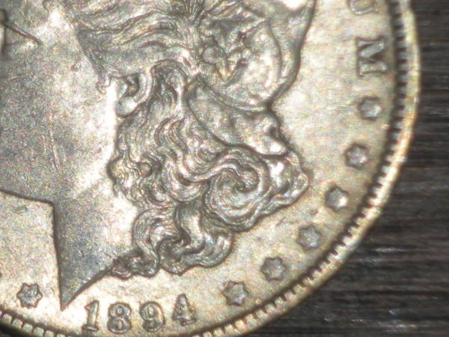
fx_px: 2335
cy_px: 168
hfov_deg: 11.0
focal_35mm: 180
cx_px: 224
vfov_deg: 8.2
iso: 64
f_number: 5.6
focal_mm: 31.5
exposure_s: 1/125
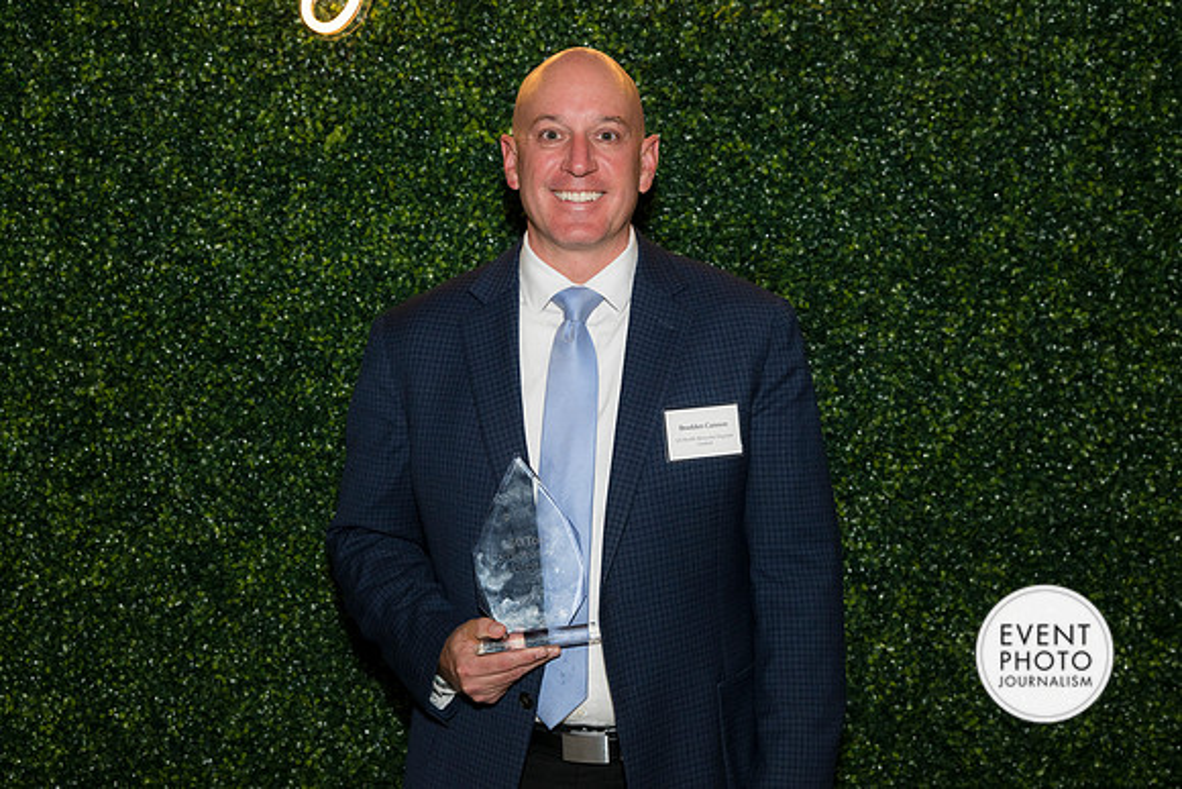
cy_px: 394
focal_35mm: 60
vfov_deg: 22.6
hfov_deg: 33.4
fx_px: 1970
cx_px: 591
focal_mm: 60
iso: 640
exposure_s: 1/160
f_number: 5
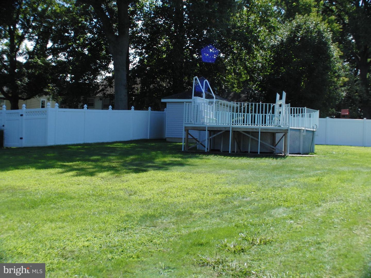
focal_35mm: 61
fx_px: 654
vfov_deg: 24.0
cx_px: 186
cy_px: 139
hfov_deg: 31.7
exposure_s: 1/400
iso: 100
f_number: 4.5
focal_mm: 12.3
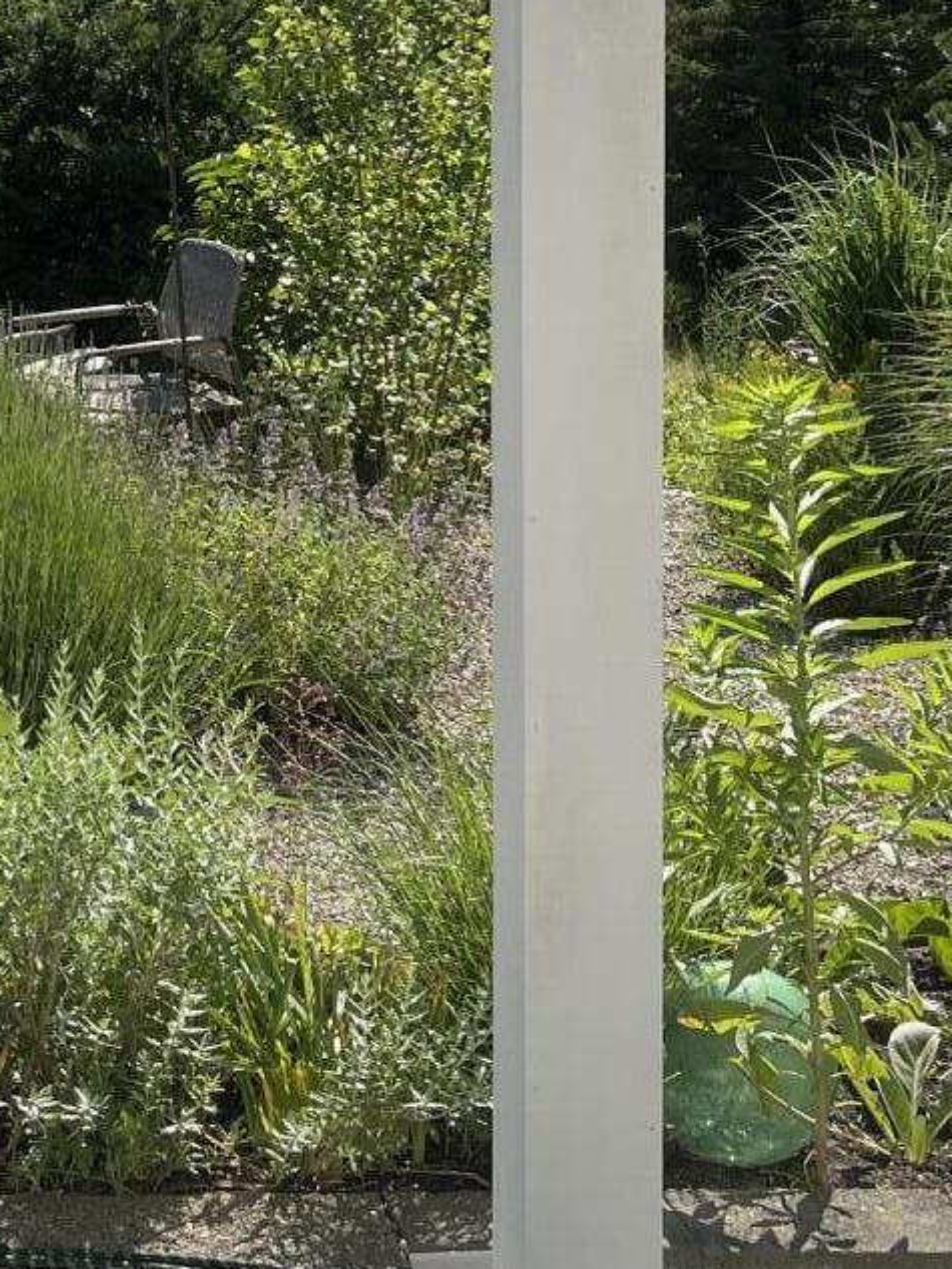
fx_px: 2896
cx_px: -224
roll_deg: +1.6
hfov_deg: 17.7
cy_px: 92
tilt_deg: -5.1
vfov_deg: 23.9
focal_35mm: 79
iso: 32
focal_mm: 5.1
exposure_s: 1/2247
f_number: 1.6
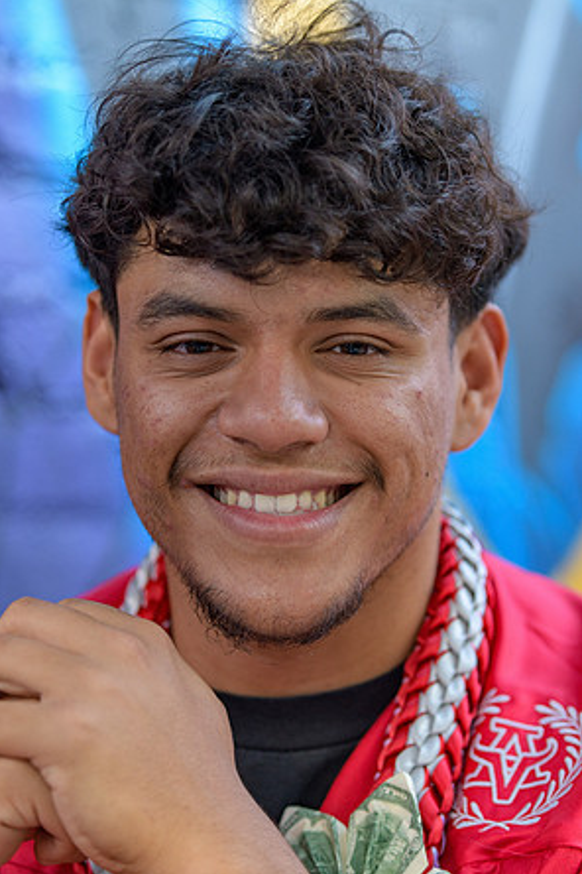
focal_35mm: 71
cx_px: 291
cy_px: 437
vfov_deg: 28.5
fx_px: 1722
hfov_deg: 19.2
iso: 400
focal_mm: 70
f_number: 3.5
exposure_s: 1/80
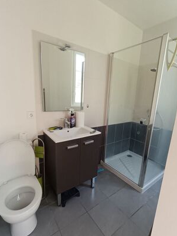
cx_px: 90
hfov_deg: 71.6
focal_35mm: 18
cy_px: 122
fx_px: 123
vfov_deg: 87.7
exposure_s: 1/100
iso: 402
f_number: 2.2
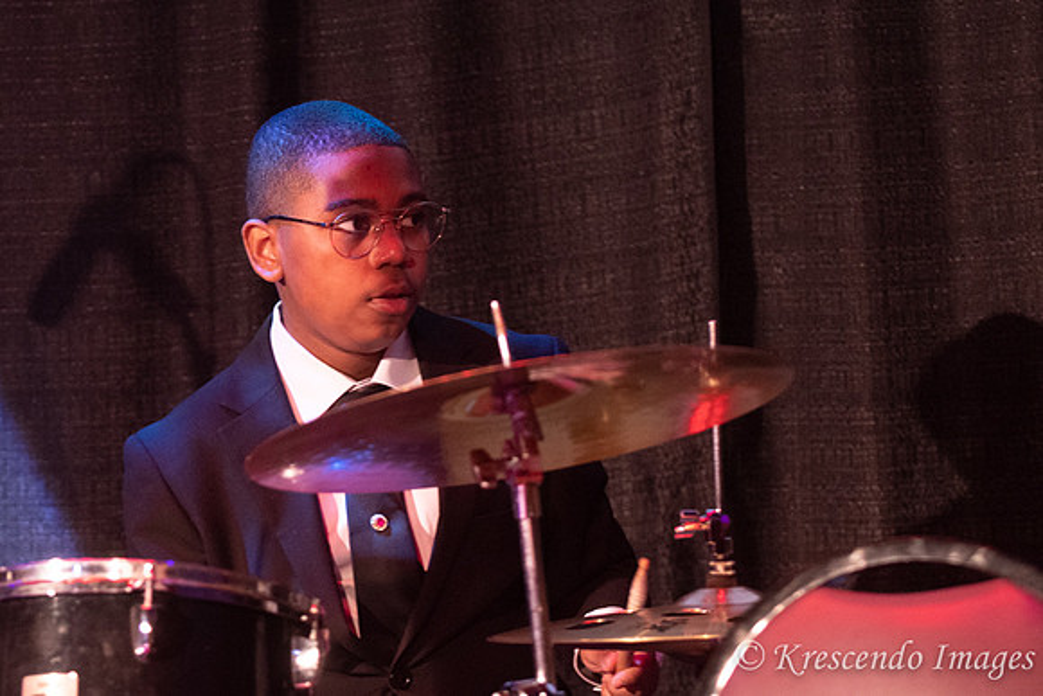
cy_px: 333
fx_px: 6536
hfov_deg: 9.1
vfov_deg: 6.1
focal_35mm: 226
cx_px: 284
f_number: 2.8
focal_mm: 102
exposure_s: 1/80
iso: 1600
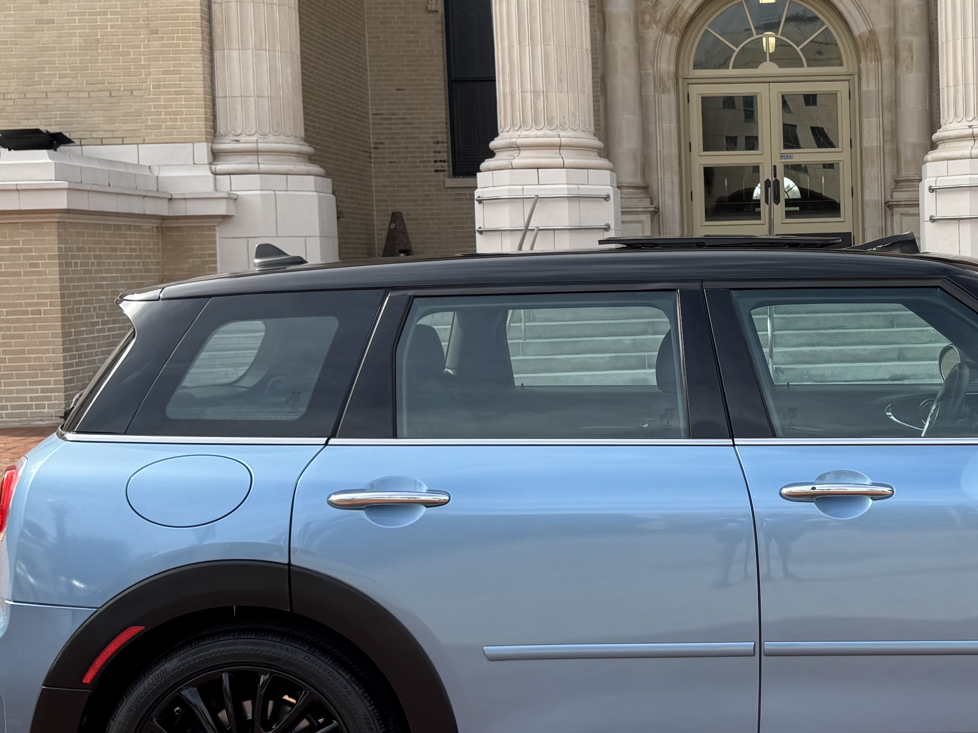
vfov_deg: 29.0
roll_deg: +1.3
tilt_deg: -2.3
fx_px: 1413
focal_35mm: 50
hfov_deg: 36.2
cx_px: 850
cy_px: 291
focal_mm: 6.76
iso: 80
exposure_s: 1/1524
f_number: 1.78
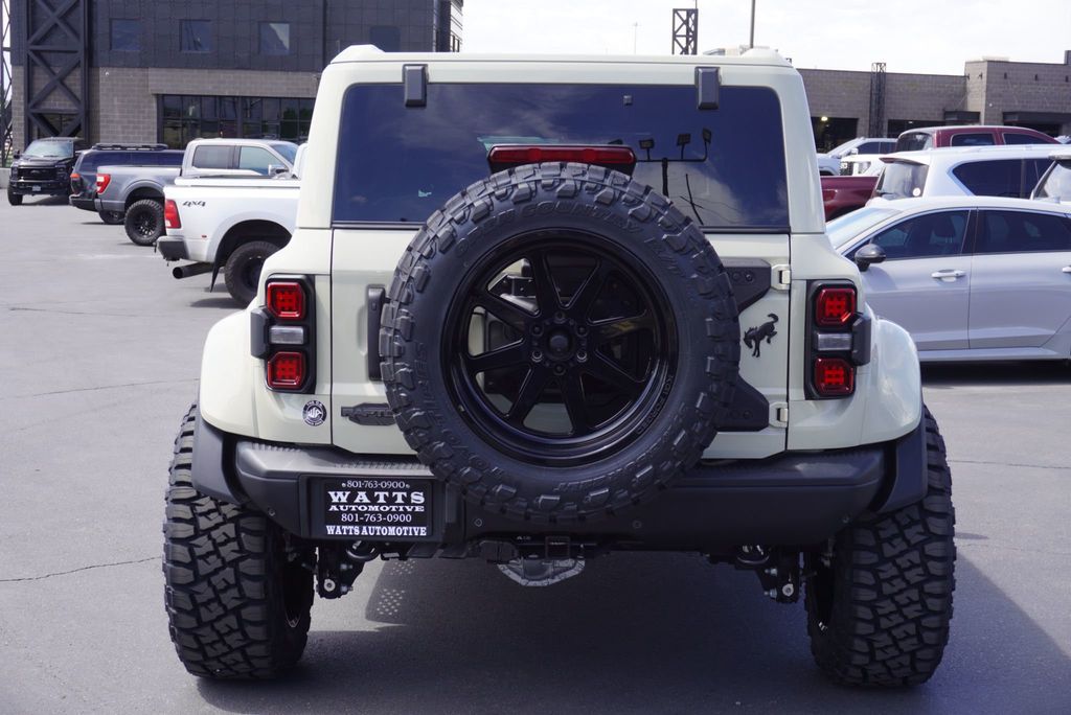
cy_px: 358
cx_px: 536
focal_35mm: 56
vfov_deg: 24.4
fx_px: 1652
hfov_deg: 35.9
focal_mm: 37
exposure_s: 1/100
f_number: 8
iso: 100
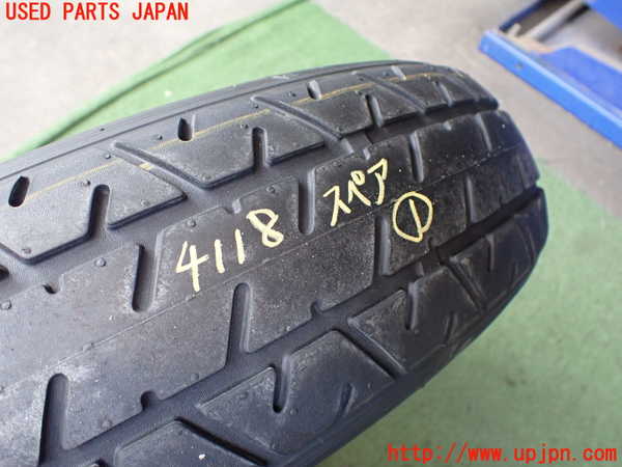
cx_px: 311
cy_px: 234
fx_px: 539
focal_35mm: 30
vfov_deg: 46.8
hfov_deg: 60.0
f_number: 2.3
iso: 500
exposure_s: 1/125
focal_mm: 5.4
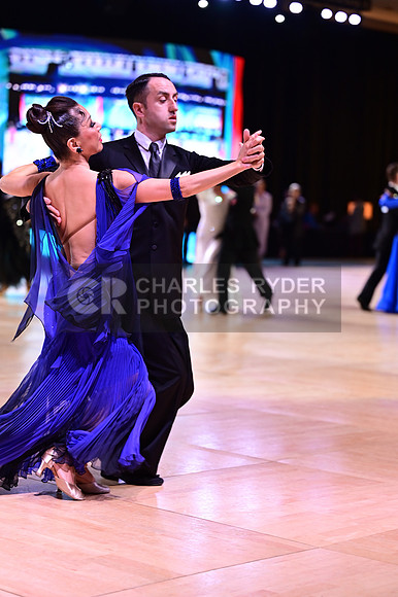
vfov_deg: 23.4
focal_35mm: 87
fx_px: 1444
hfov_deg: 15.7
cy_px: 298
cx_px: 199
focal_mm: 87
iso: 1600
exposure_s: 1/400
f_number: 2.8
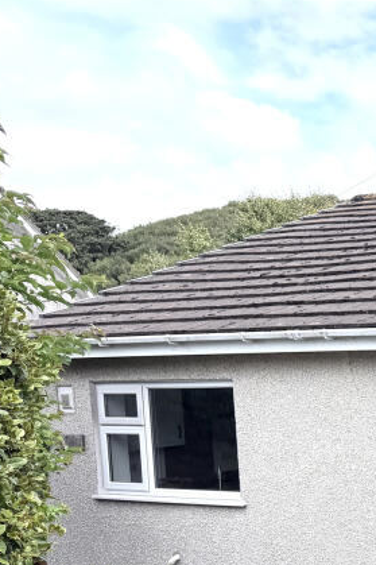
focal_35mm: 61
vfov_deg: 32.1
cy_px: 444
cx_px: 681
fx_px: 956
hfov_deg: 17.8
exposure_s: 1/2299
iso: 80
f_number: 1.78
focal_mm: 6.76
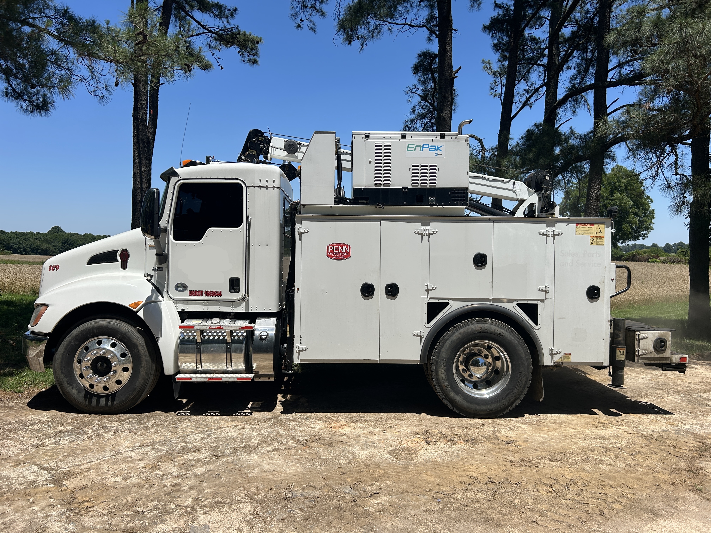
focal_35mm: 26
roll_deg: -0.6
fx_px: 534
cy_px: 266
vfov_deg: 53.1
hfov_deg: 67.3
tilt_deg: -1.6
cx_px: 356
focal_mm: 5.7
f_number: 1.5
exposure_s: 1/5319
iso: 50
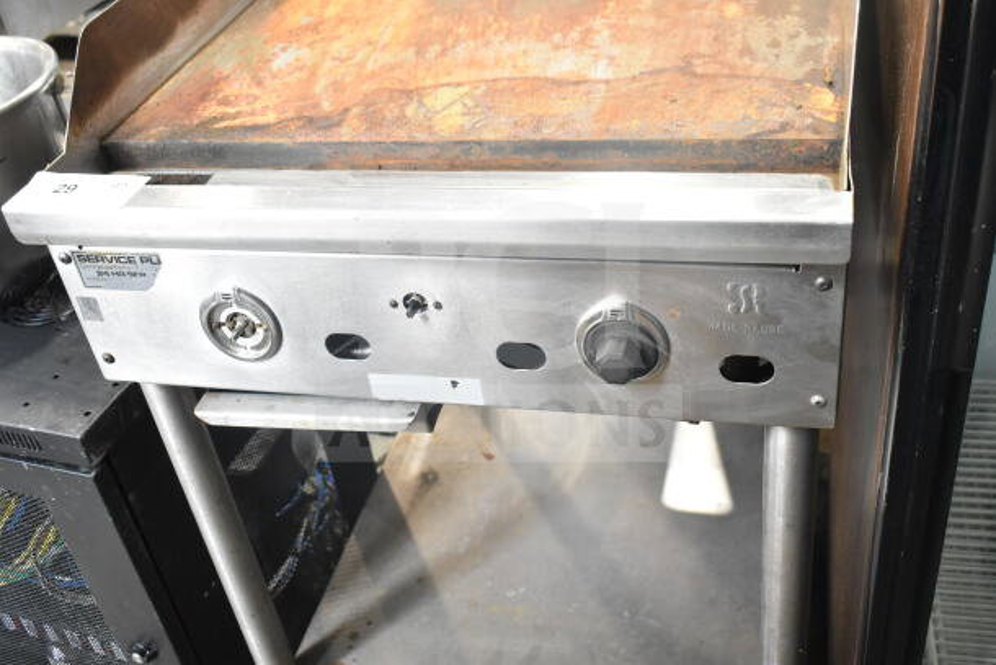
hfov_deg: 49.5
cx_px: 498
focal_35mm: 39
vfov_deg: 34.2
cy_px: 332
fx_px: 1079
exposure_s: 1/100
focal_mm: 26
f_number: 5
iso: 1600
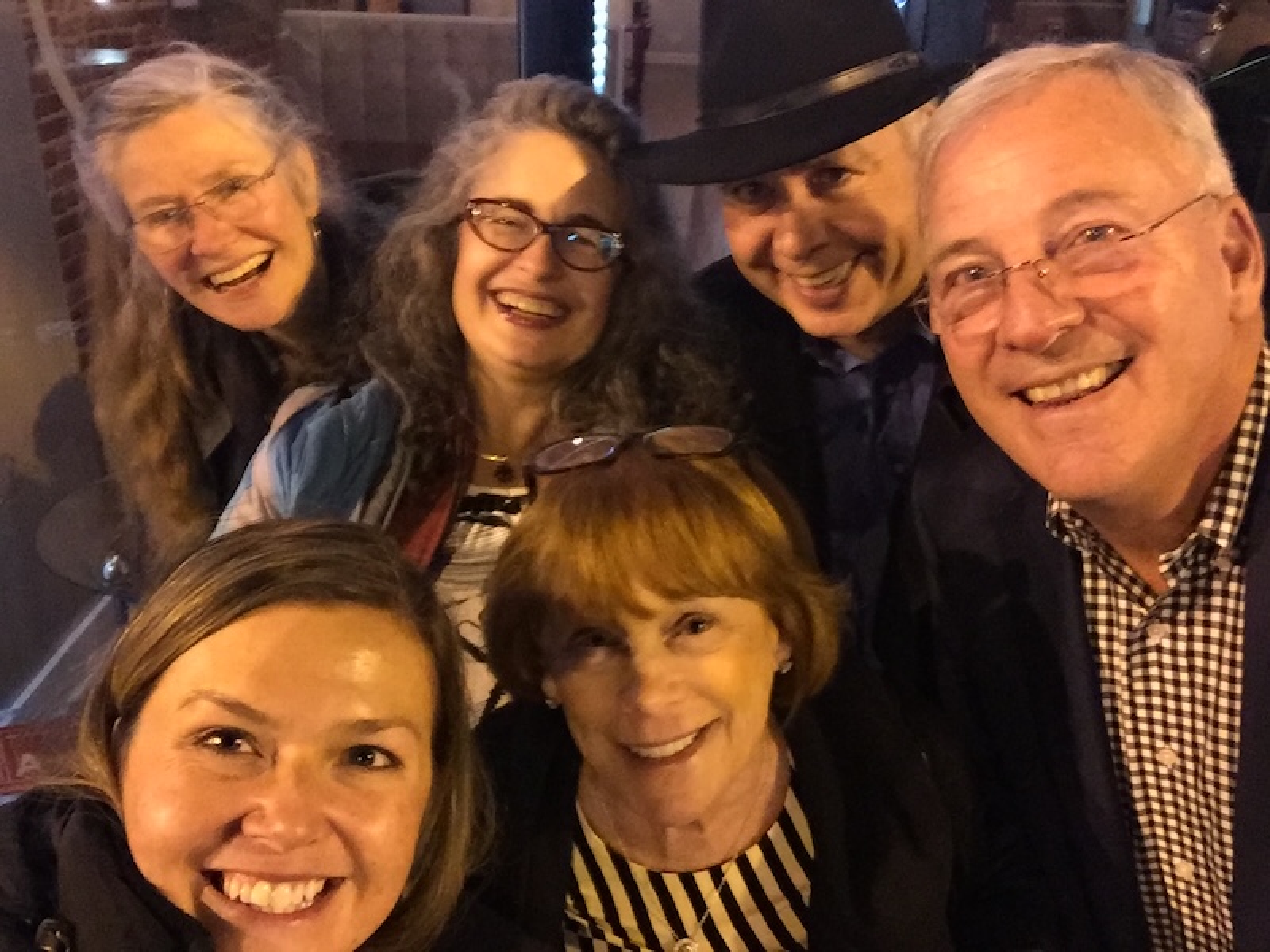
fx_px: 1137
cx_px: 635
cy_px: 476
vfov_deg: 45.4
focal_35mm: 31
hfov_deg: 58.4
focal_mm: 2.65
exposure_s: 1/15
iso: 400
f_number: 2.2
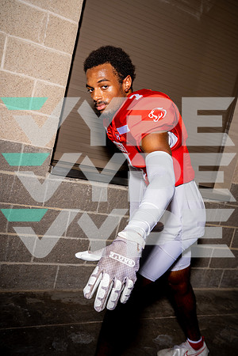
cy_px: 178
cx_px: 119
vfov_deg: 55.8
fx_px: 337
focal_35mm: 34
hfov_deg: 38.9
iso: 100
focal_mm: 34
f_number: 8
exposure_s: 1/250
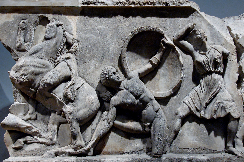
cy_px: 81
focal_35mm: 36
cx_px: 122
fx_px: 244
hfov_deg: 53.1
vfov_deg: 36.9
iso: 1000
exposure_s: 1/30
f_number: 3.8
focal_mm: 24
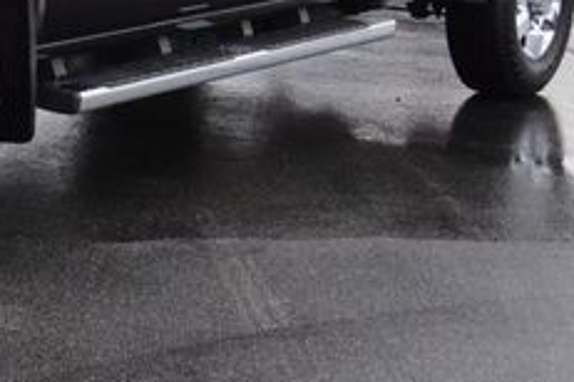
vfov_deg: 10.2
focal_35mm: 133
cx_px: -102
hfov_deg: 14.9
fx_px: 2120
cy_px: -42
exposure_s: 1/100
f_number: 8
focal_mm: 32
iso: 100
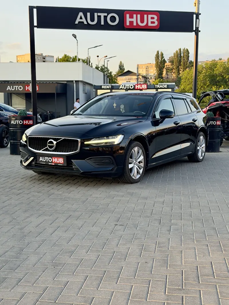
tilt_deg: -6.4
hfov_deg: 30.3
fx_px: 423
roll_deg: +0.2
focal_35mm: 48
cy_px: 152
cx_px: 114
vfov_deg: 39.7
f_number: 1.78
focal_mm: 6.76
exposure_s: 1/425
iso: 80
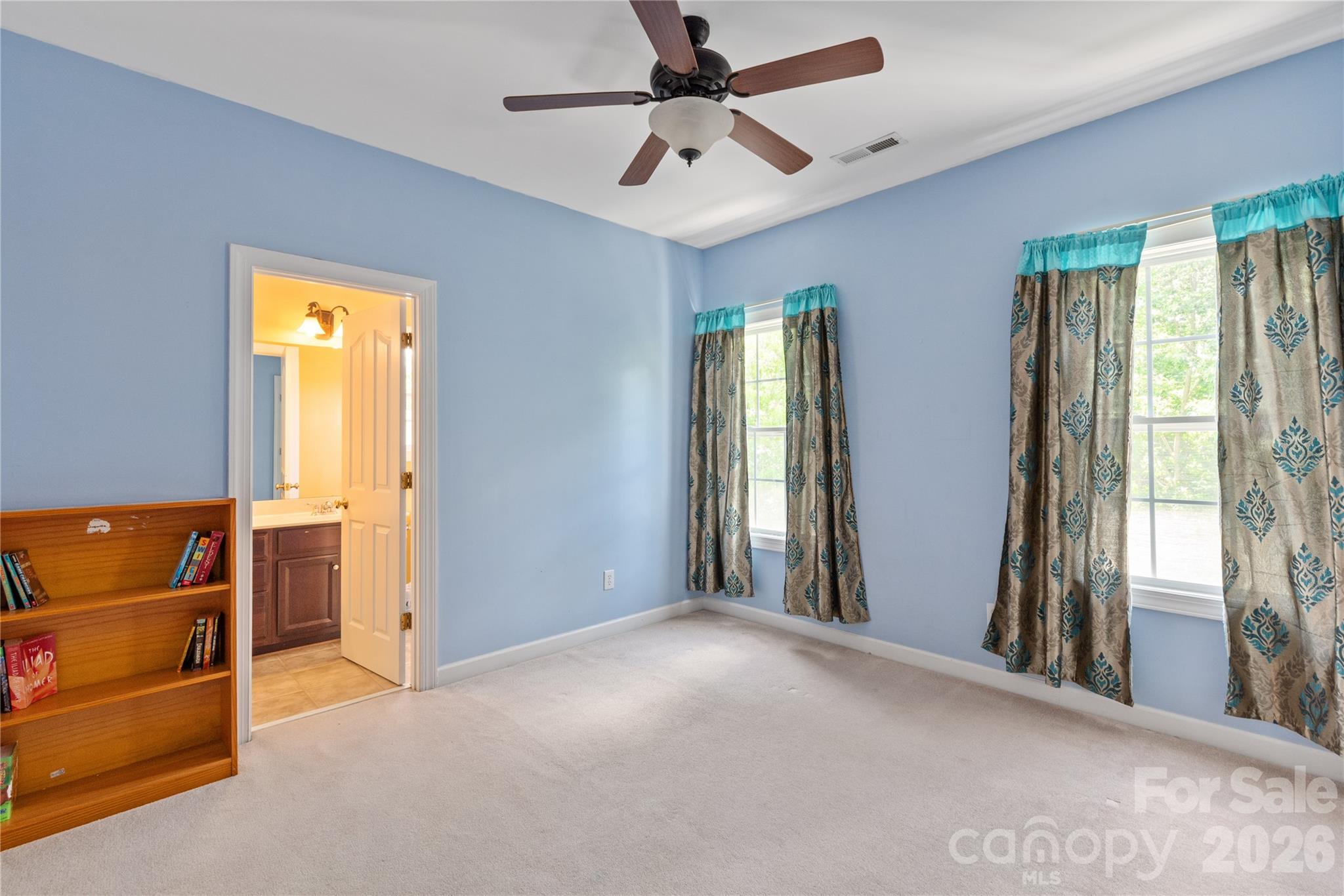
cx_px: 672
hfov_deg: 100.4
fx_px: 560
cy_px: 448
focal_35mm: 15
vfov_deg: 77.3
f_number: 11
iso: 400
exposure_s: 1/10
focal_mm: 15
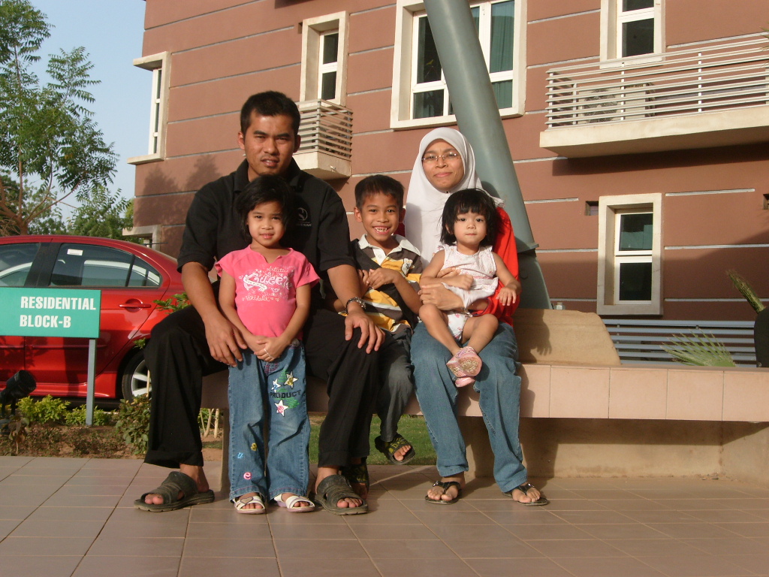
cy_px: 288
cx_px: 384
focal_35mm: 43
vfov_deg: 33.6
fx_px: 955
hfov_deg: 43.9
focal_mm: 7.2
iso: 80
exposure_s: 1/125
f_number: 7.7
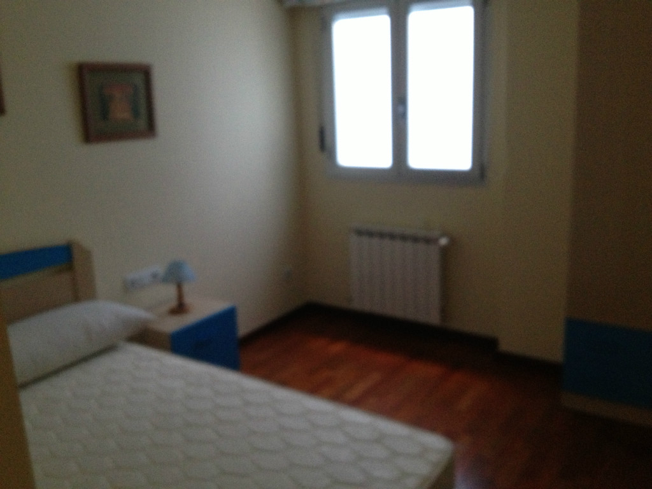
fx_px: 659
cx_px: 326
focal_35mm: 35
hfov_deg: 52.6
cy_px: 244
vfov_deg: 40.7
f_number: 2.4
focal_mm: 4.28
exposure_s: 1/15
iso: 400
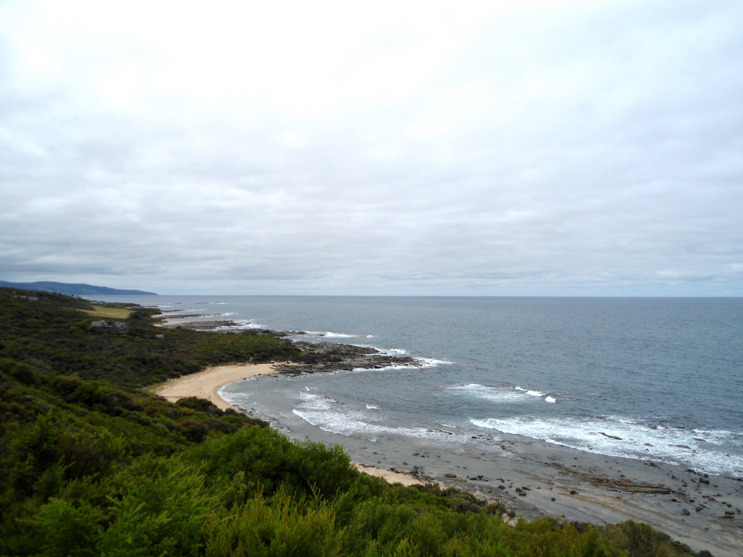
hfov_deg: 67.3
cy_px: 278
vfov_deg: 53.1
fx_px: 558
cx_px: 372
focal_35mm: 26
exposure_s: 1/320
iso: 80
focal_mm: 4.7
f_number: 8
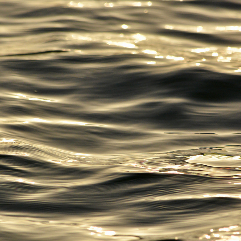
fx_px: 5545
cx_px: 134
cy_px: 144
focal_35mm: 704
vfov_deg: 2.5
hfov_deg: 2.5
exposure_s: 1/1250
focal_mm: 300
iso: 400
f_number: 9
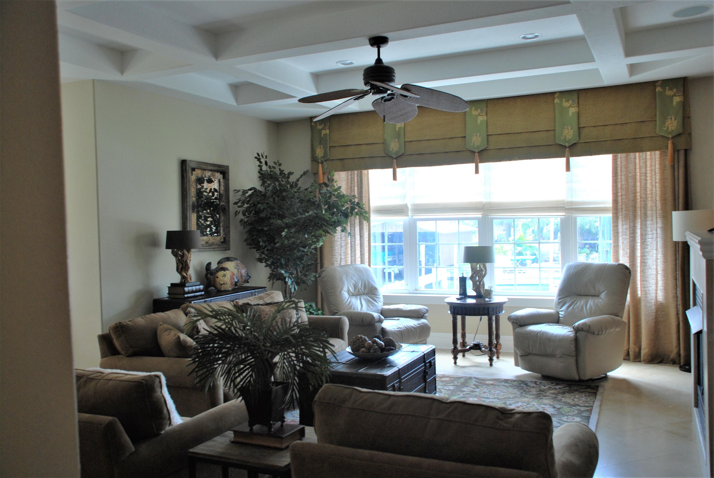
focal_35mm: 33
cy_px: 239
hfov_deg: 57.2
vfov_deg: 40.1
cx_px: 357
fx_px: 655
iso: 200
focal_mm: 22
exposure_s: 1/50
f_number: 3.8
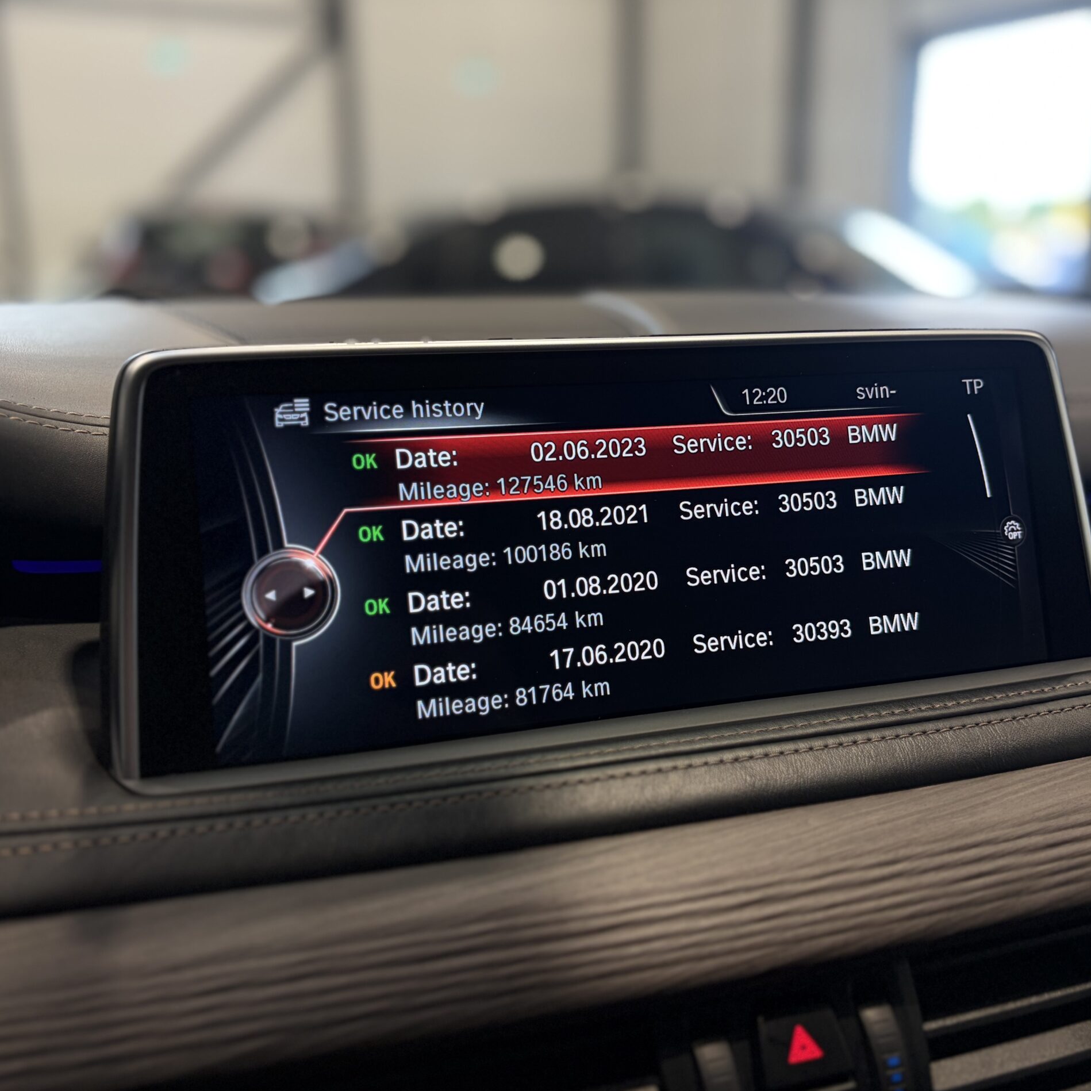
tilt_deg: -14.8
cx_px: 616
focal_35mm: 31
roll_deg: +0.0
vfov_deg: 52.5
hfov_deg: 52.4
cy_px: 541
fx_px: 1105
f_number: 1.6
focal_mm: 5.96
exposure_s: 1/64
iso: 125
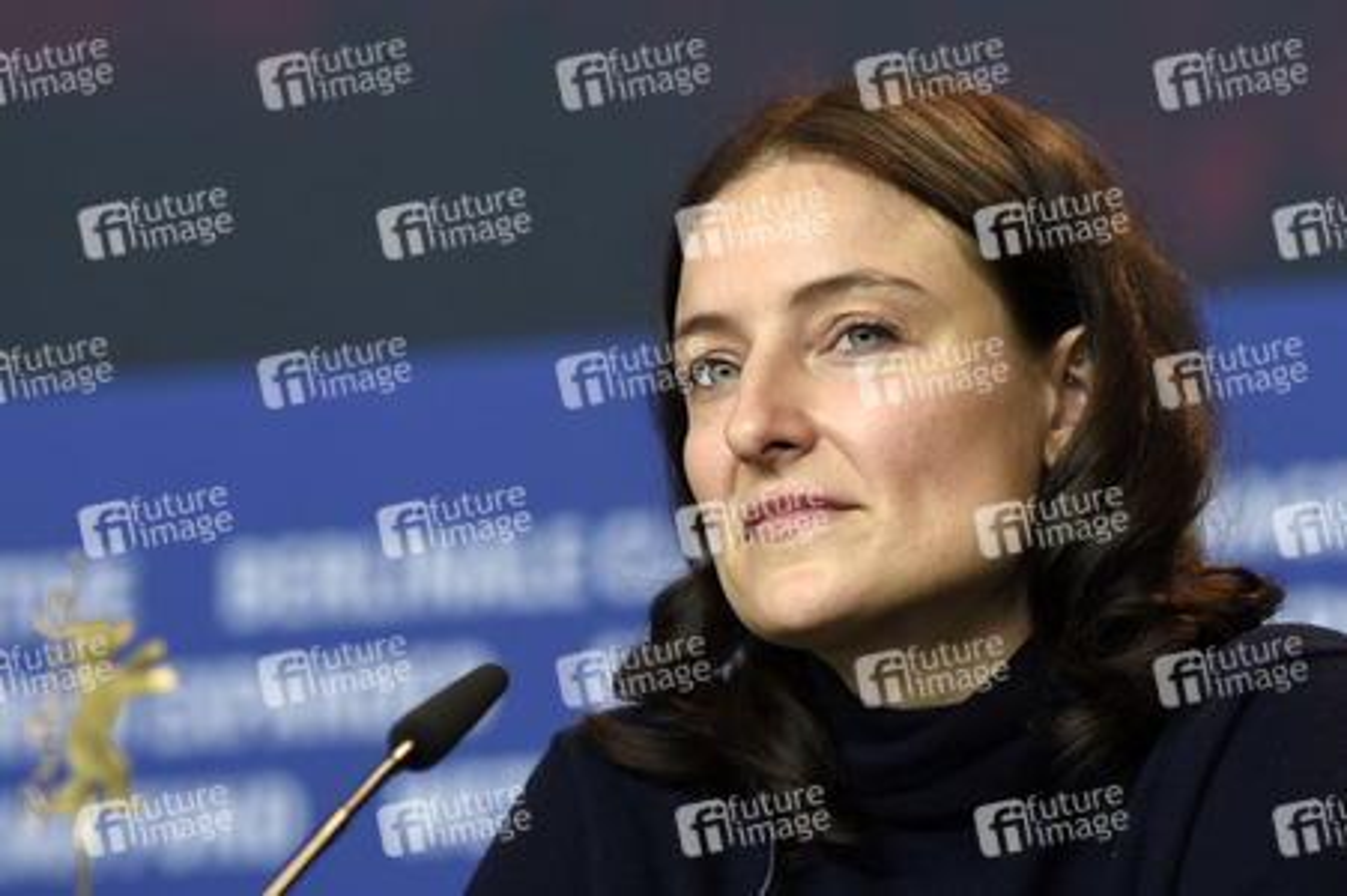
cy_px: 448
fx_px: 8412
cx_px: 674
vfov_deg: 6.1
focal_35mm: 225
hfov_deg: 9.2
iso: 640
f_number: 3.5
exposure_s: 1/320
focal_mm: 150
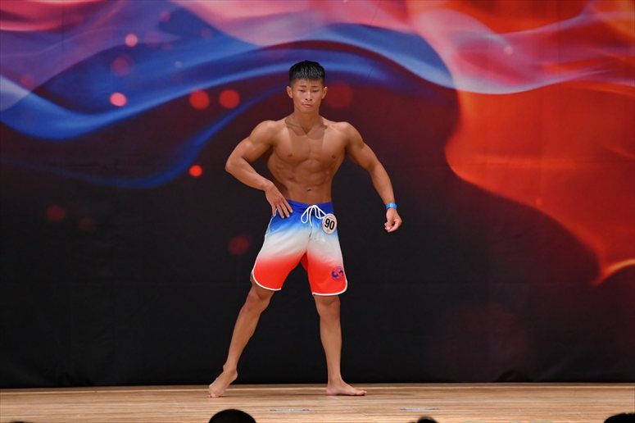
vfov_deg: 5.1
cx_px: 318
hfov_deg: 7.6
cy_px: 212
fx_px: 4760
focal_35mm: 270
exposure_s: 1/400
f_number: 5.6
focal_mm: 180
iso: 3200
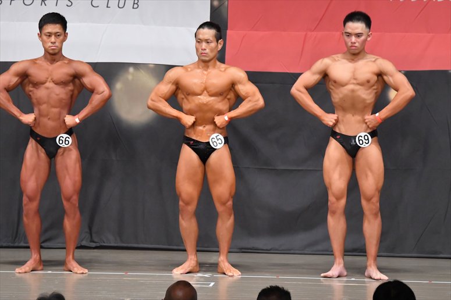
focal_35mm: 225
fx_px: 2817
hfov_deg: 9.2
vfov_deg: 6.1
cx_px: 226
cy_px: 150
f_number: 5.6
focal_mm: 150
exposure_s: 1/400
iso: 6400
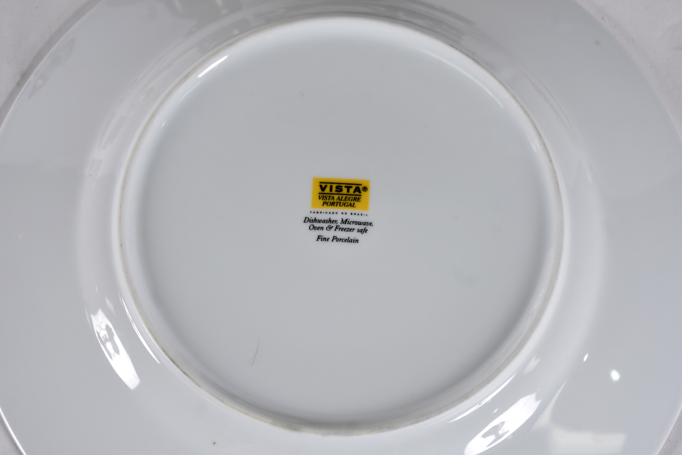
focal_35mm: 75
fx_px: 1421
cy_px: 222
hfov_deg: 27.0
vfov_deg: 18.2
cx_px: 342
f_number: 8
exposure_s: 1/50
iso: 200
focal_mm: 48
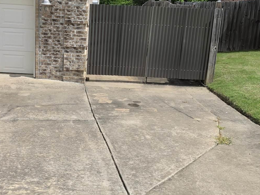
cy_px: 78
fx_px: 398
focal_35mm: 53
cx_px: 97
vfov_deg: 27.5
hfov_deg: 36.0
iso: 64
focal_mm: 6.5
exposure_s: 1/7939
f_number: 1.4
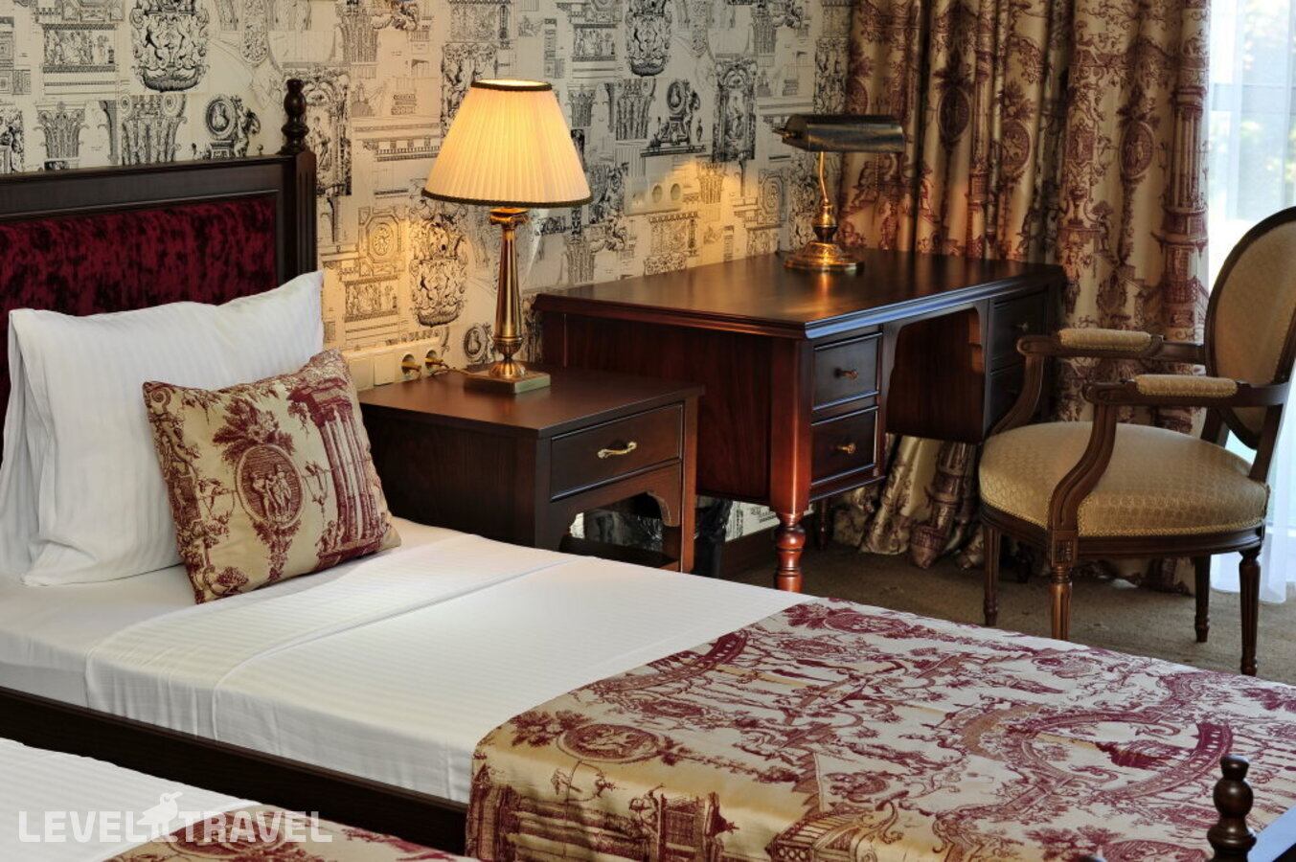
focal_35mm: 70
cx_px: 648
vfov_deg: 19.4
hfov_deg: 28.9
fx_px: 2518
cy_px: 431
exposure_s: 1/8
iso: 200
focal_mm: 70
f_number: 9
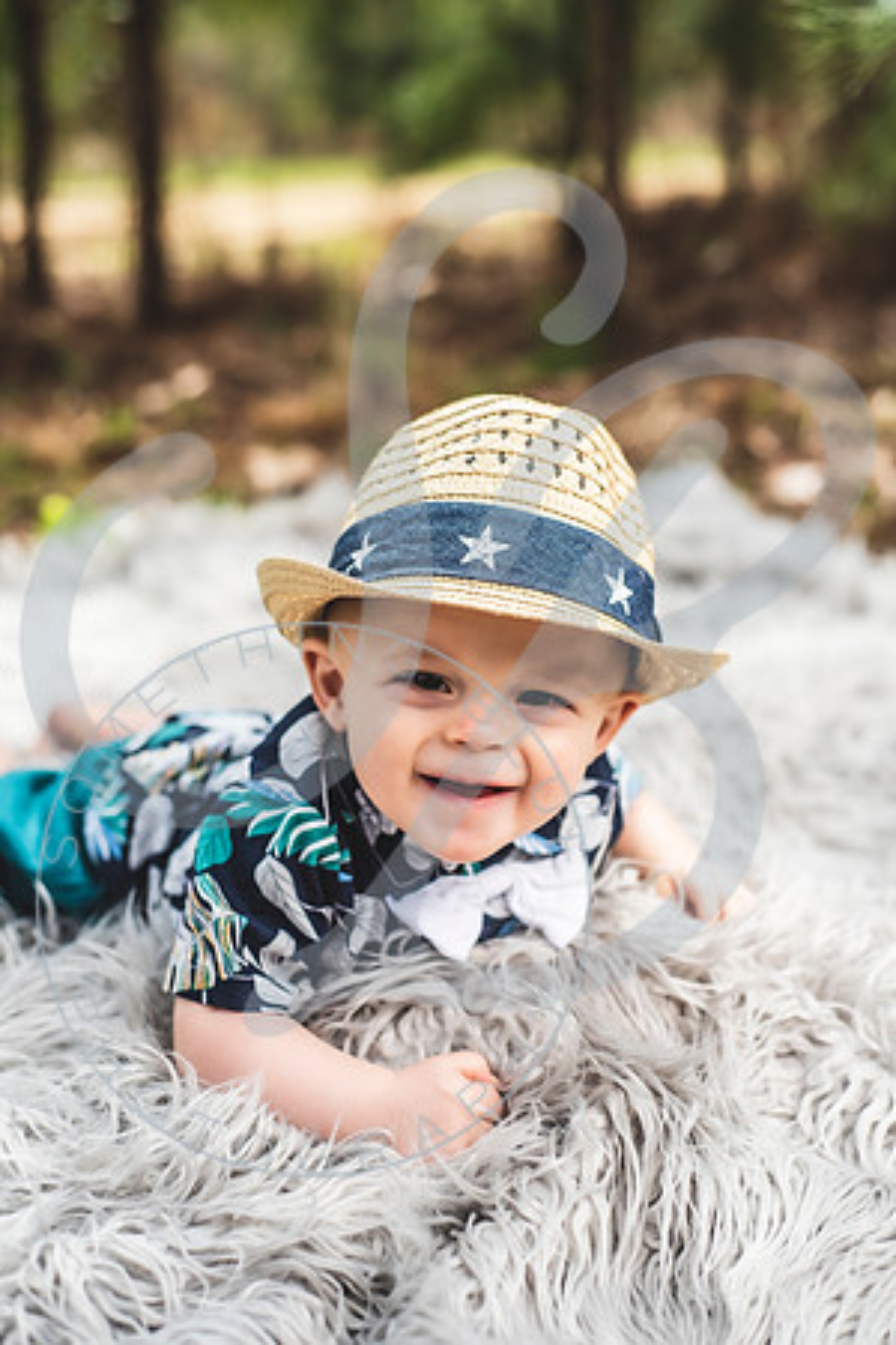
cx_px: 448
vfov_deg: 39.6
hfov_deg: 27.0
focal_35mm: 50
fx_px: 1867
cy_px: 672
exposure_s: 1/1600
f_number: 2.8
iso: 100
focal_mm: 50
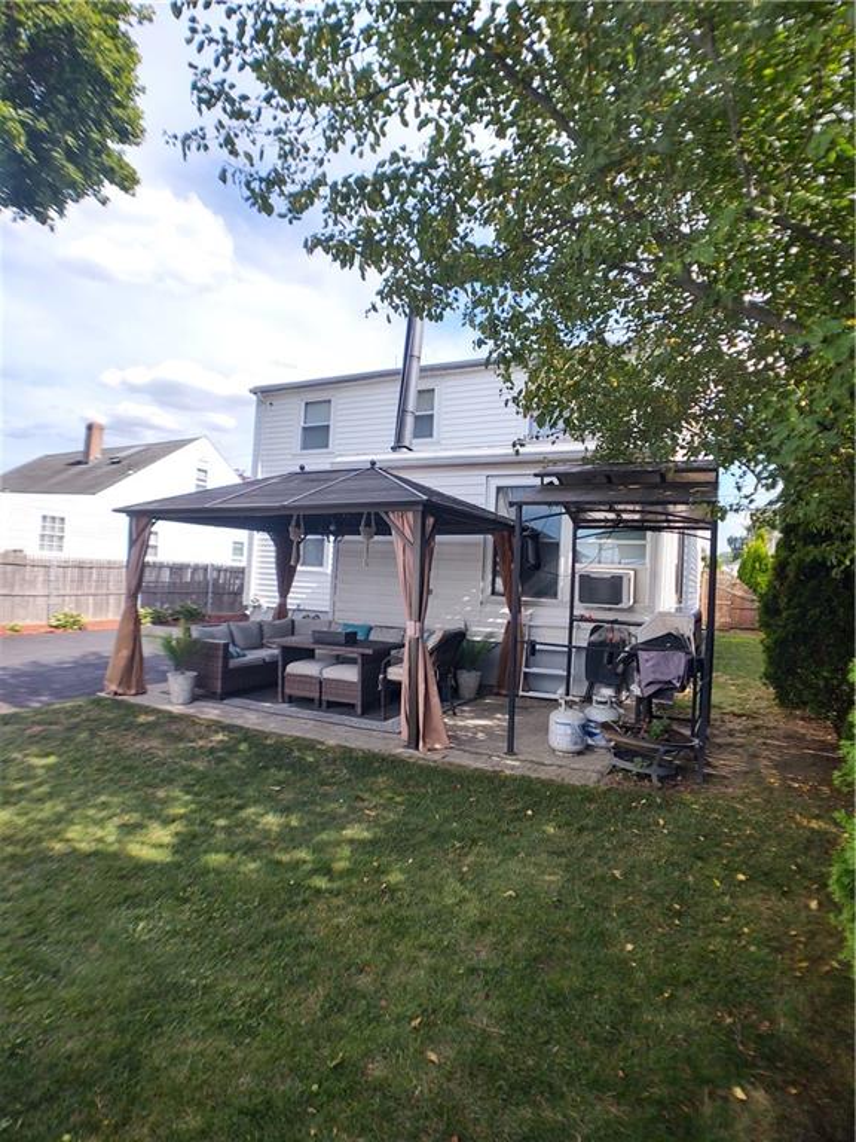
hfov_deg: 51.4
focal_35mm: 27
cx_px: 428
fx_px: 890
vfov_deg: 65.3
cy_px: 571
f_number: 1.7
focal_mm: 4.75
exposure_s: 1/1347
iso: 100
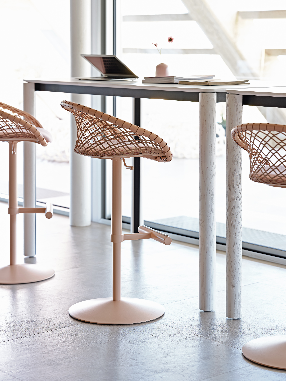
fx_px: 958
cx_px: 143
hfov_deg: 17.0
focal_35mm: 87
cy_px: 190
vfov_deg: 22.5
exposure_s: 1/4
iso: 100
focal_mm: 110
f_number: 5
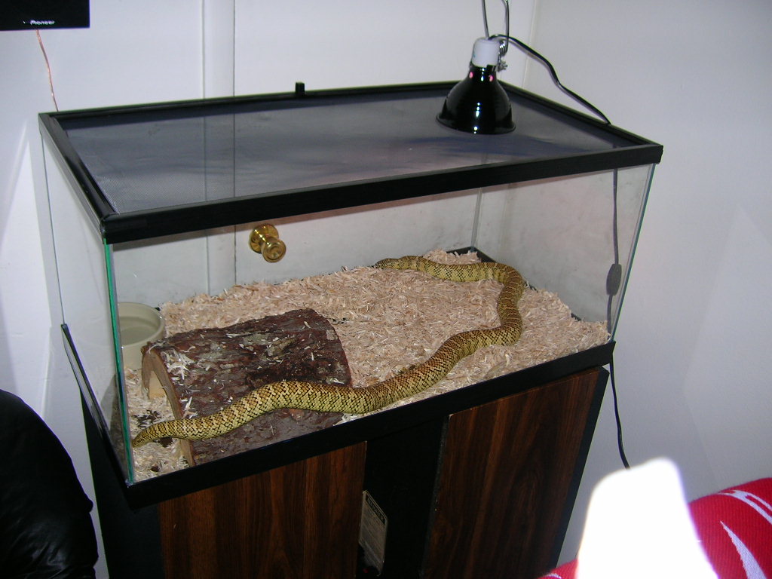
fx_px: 758
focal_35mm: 34
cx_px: 386
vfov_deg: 41.8
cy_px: 290
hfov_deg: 54.0
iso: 50
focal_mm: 5.7
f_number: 2.9
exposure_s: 1/60.1
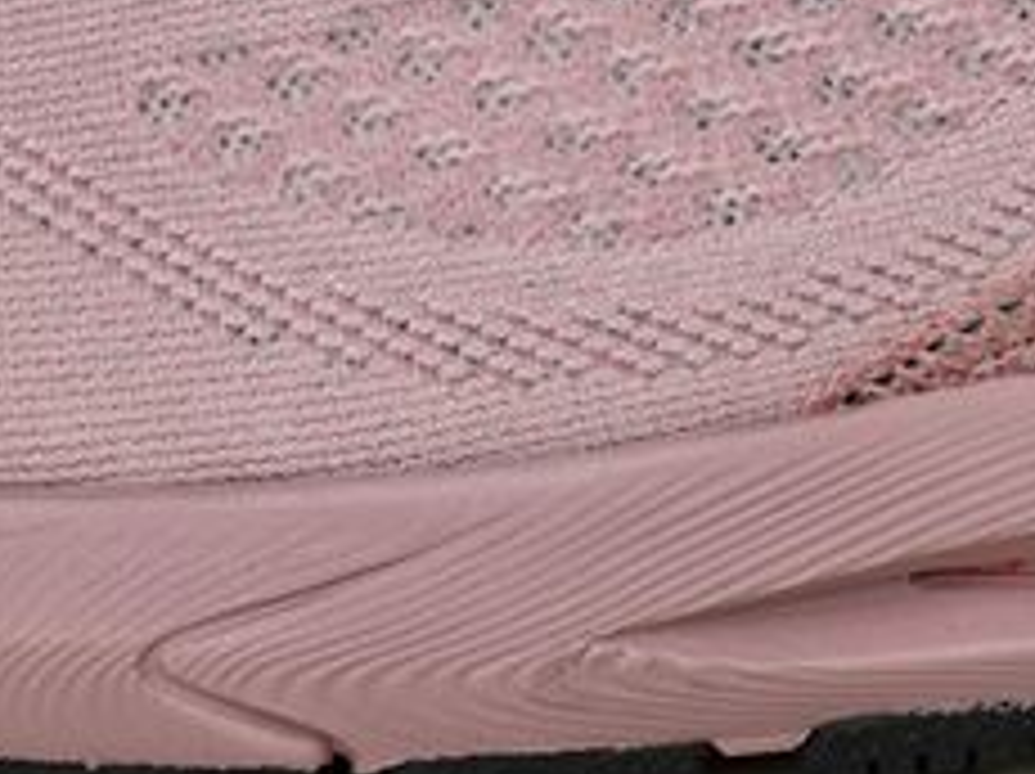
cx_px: 837
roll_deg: -0.3
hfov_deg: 19.3
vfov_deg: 14.4
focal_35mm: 101
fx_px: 3017
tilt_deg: -11.5
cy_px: -9
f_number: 2.2
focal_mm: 4.15
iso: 25
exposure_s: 1/120
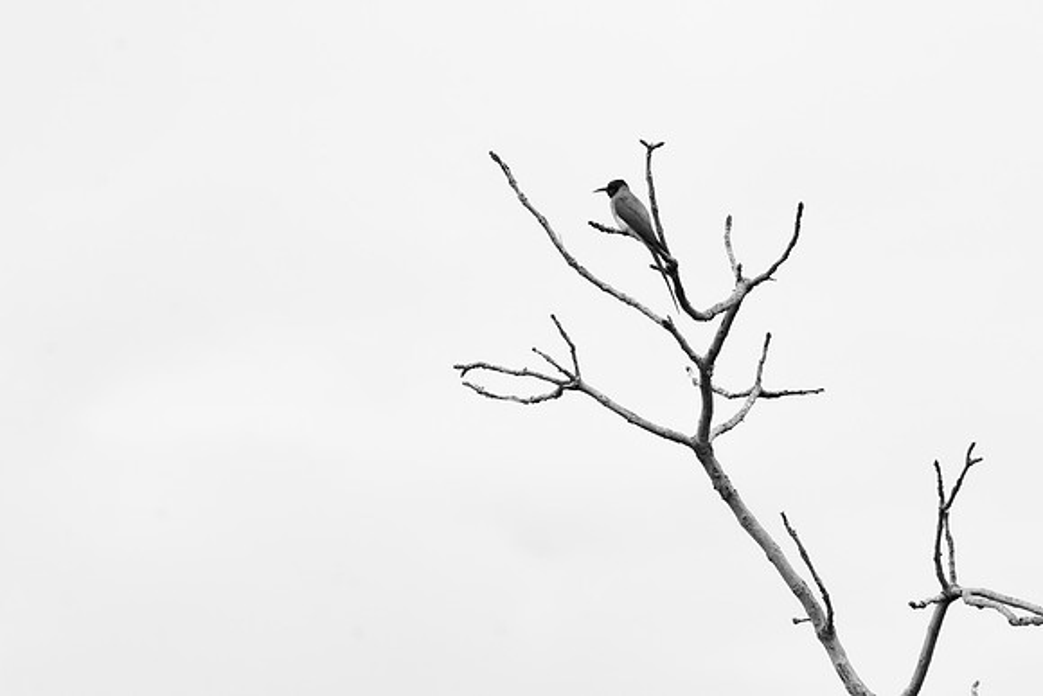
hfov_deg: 5.7
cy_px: 348
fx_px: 10432
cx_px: 522
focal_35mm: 360
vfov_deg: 3.8
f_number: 10
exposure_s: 1/640
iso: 1000
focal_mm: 240
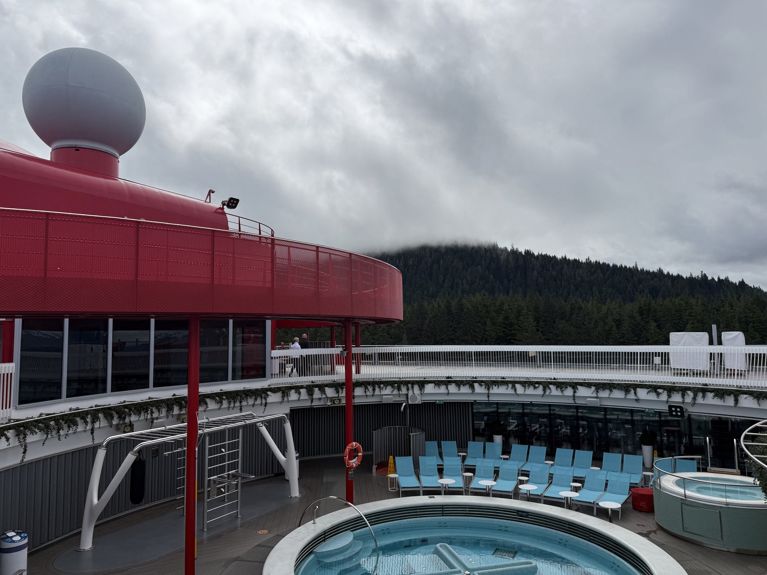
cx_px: 384
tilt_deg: +6.2
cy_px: 288
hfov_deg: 71.6
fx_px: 532
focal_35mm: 24
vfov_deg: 56.8
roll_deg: +0.6
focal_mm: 6.76
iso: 80
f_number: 1.78
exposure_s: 1/11905
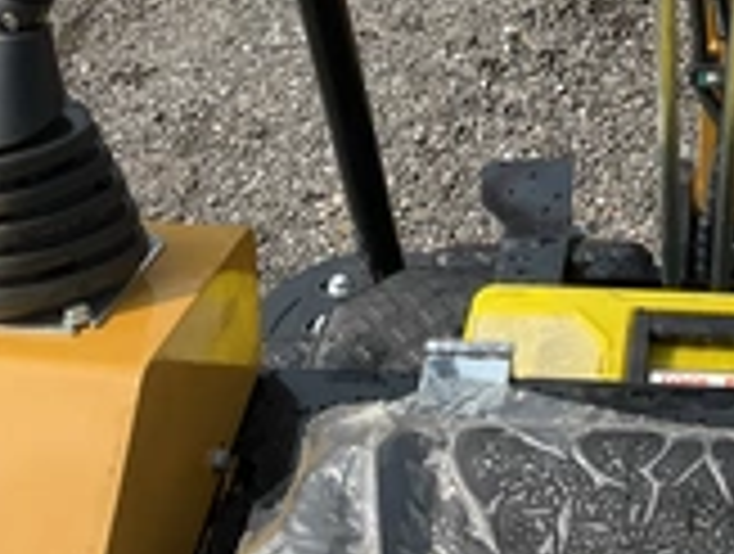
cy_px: -36
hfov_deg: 26.1
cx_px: 716
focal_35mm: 71
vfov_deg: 20.0
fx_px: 1509
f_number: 1.8
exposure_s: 1/1055
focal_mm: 3
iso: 25
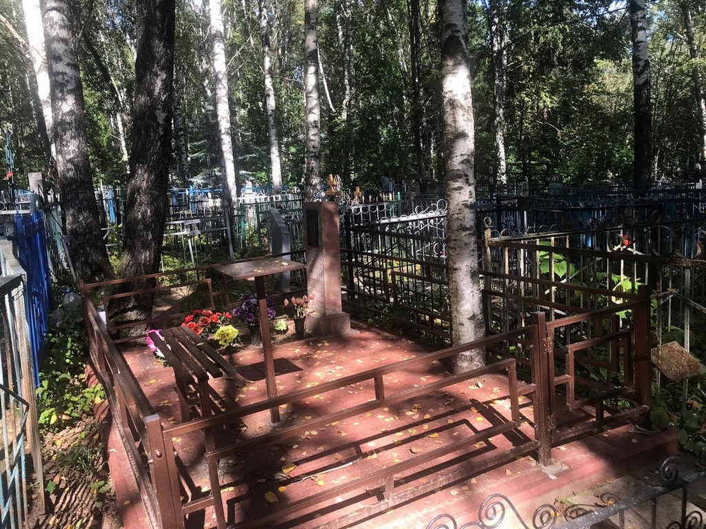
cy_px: 264
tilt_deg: -7.0
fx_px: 571
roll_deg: +6.6
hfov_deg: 63.4
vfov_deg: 49.7
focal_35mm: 28
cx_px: 353
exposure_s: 1/354
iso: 20
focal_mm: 3.99
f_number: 1.8
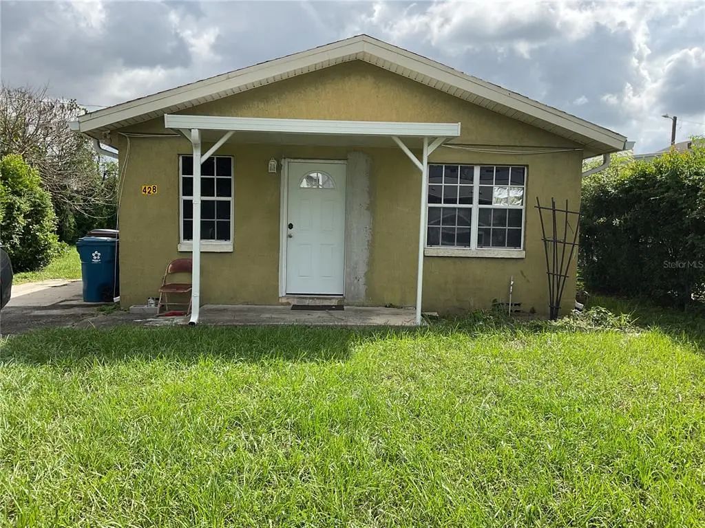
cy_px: 264
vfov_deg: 48.2
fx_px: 591
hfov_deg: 61.7
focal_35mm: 29
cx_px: 352
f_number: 1.8
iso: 16
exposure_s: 1/1342
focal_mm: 3
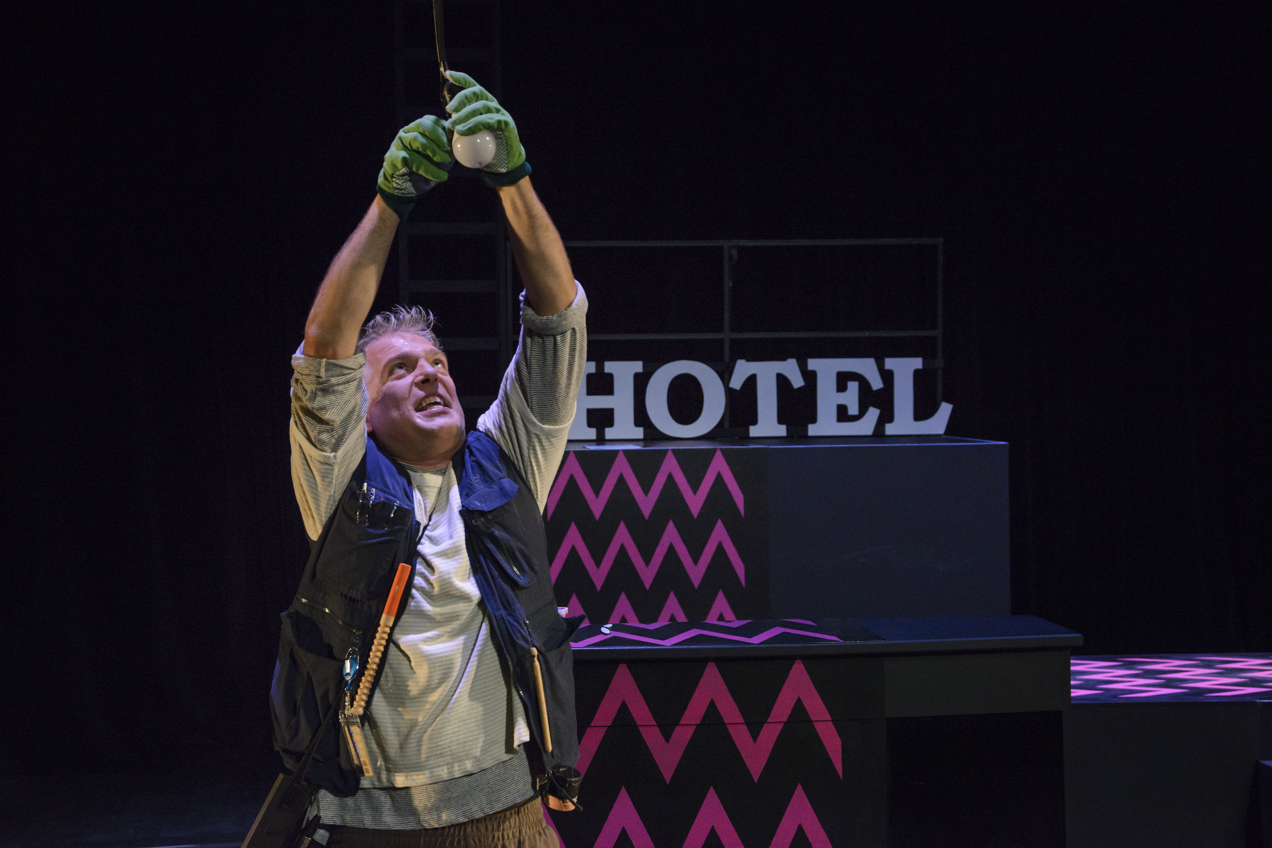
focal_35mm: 52
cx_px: 636
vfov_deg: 26.0
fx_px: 1837
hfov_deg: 38.2
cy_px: 424
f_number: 5.6
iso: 3200
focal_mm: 52
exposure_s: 1/125
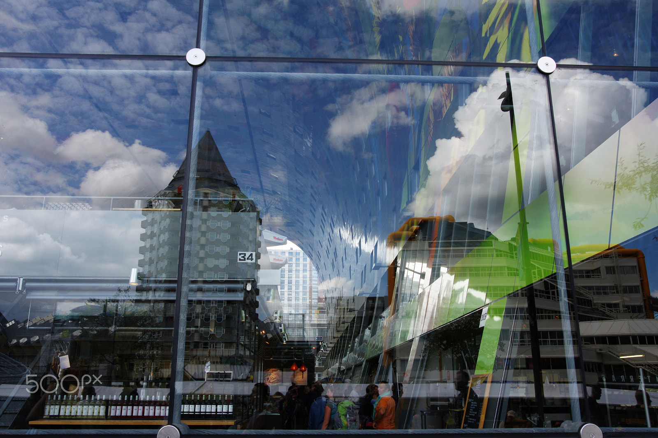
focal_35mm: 30
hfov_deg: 62.0
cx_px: 329
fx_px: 548
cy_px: 219
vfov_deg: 43.5
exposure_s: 1/100
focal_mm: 20
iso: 200
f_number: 11
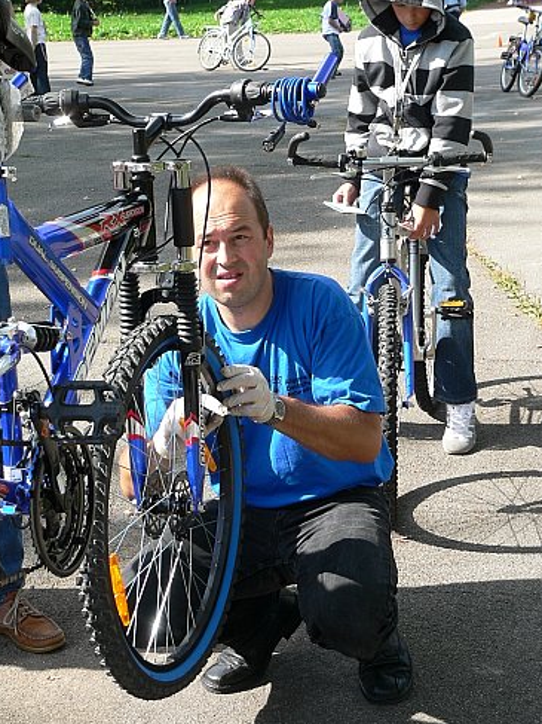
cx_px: 272
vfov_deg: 26.0
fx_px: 1566
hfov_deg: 19.6
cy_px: 369
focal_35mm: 75
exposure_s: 1/160
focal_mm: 12.1
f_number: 4
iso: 80
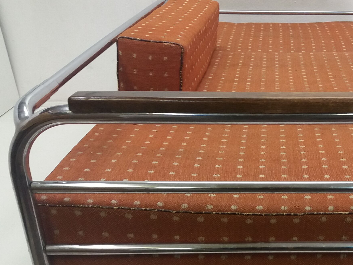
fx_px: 530
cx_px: 281
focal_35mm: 52
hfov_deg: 35.7
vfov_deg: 27.7
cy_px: 197
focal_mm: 3.7
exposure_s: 1/33
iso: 125
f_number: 1.9
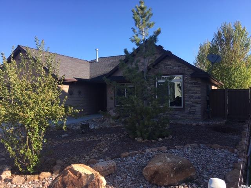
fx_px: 210
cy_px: 94
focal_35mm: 29
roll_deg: +0.5
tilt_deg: +0.4
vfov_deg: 48.2
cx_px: 126
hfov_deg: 61.7
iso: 25
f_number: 2.2
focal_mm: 4.15
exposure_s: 1/620
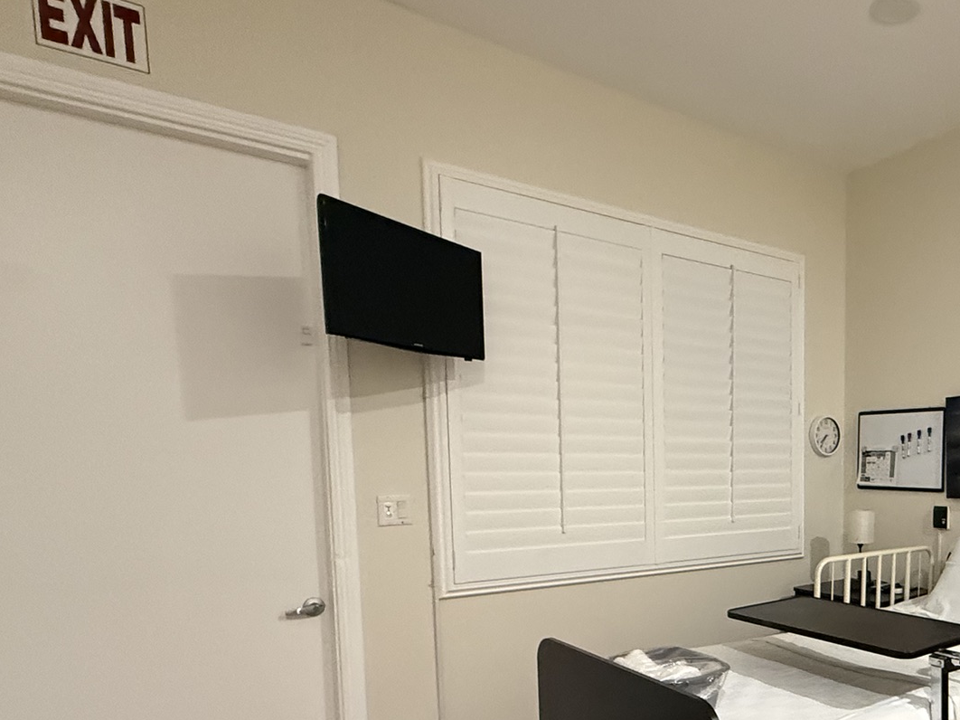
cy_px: 535
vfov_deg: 49.4
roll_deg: -0.1
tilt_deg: -4.4
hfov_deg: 59.7
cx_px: 779
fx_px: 749
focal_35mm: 27
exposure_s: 1/60
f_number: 2.2
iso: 640
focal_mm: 2.22
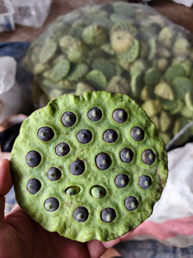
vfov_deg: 73.9
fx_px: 171
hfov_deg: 58.9
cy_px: 129
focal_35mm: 23
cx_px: 96
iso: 1988
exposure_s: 1/500
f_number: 1.57
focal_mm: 5.6
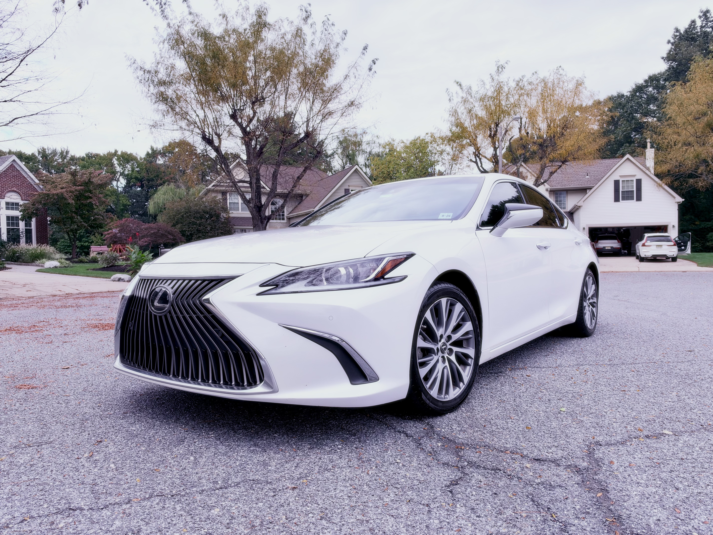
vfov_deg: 56.8
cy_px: 268
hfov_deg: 71.6
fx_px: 494
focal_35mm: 24
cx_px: 356
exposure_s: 1/1838
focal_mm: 6.93
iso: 64
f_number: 1.8
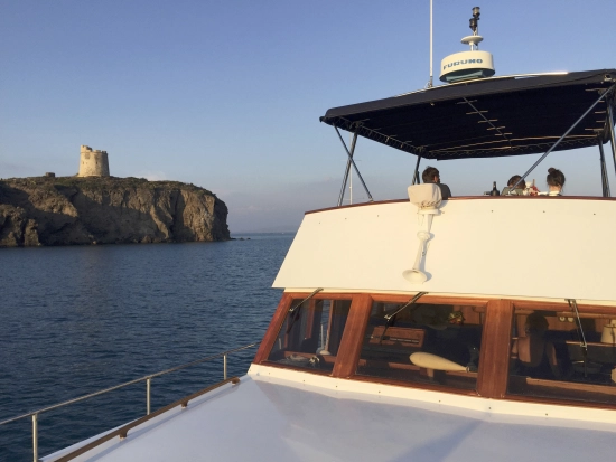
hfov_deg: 61.6
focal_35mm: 29
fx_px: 516
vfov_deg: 48.3
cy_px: 231
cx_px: 308
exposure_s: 1/2083
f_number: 2.2
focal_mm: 4.15
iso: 32
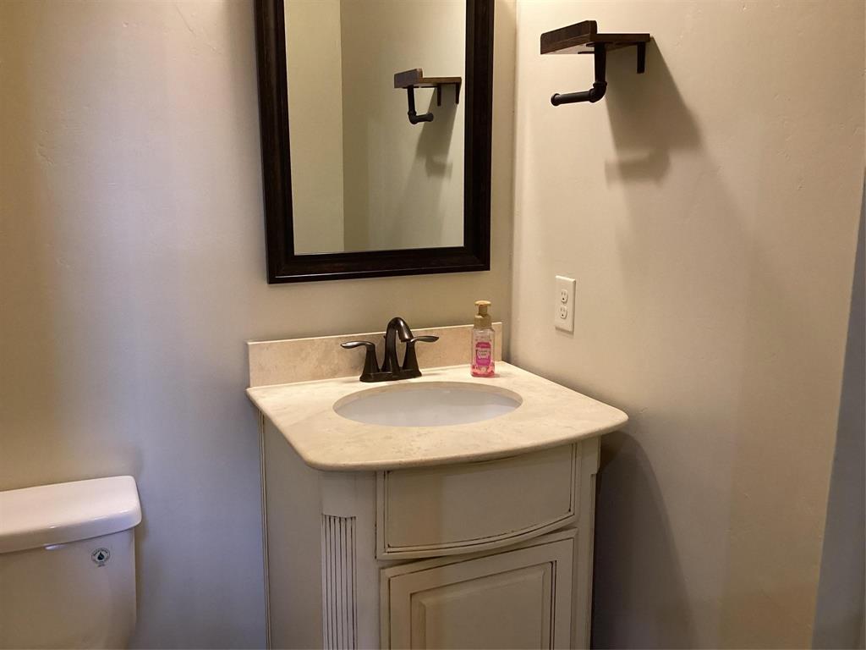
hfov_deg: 58.4
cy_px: 325
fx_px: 776
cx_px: 433
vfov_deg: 45.4
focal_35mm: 31
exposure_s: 1/60
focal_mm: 3.3
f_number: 2.4
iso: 250
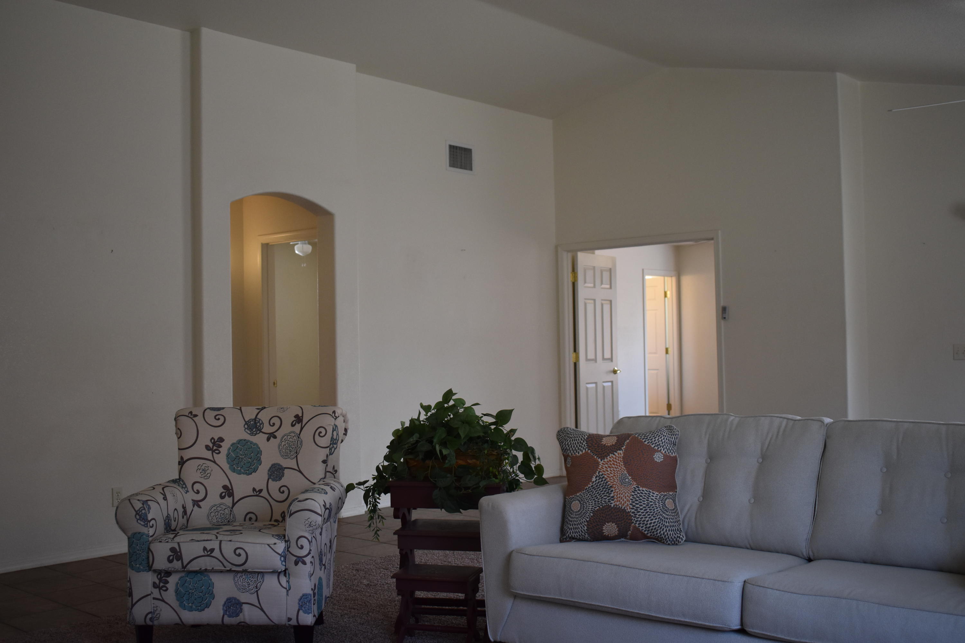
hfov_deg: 51.3
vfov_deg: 35.5
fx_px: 1005
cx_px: 482
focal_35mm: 38
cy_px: 322
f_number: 4
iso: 800
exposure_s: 1/160
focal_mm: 25
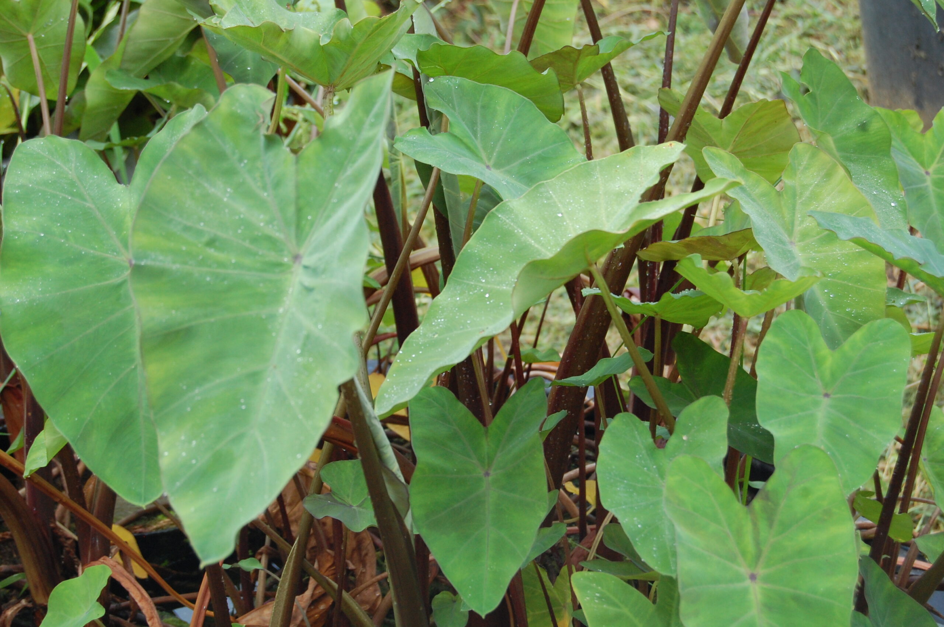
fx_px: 1965
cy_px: 314
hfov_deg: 27.0
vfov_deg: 18.1
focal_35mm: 75
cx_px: 472
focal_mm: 50
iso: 800
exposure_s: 1/250
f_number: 8
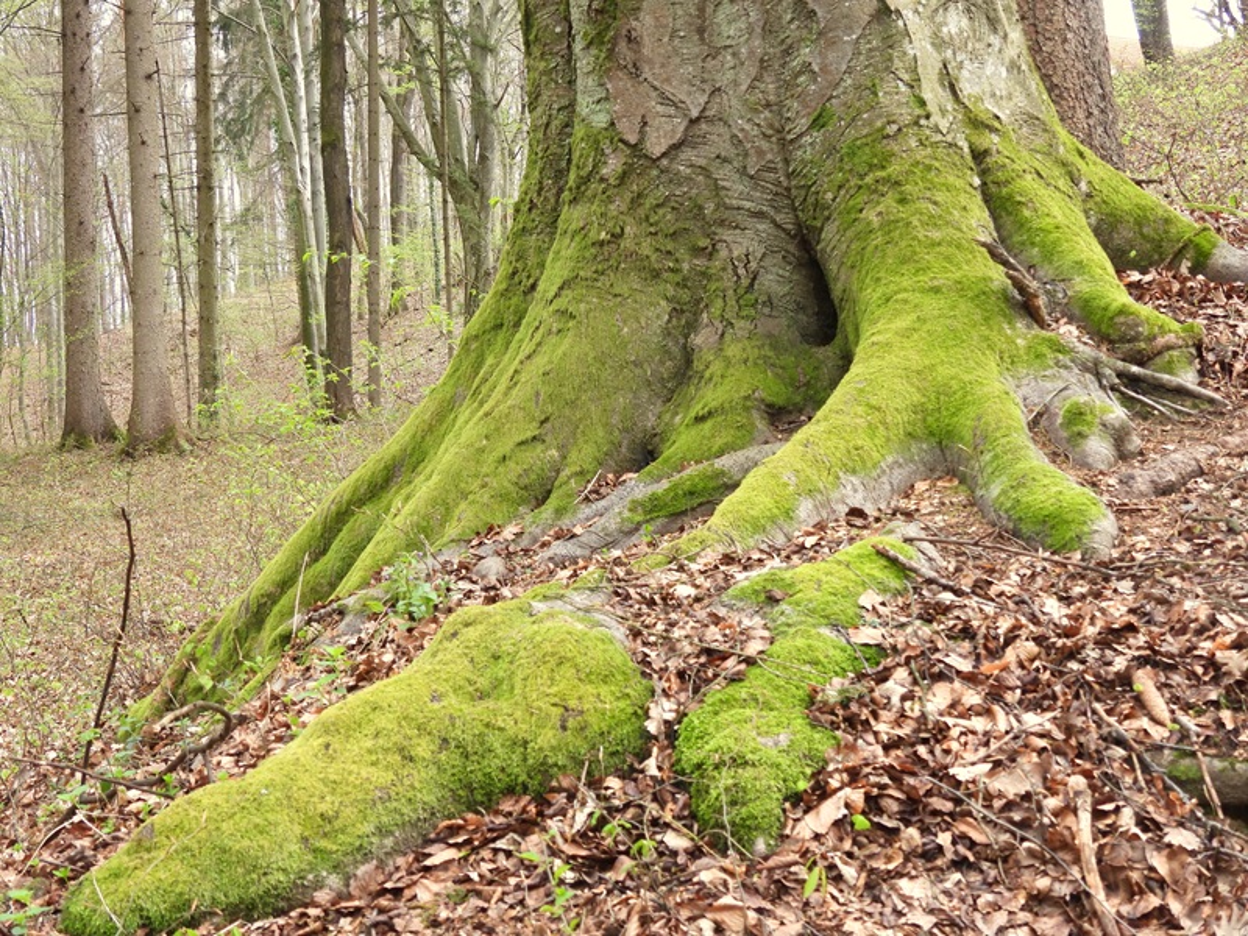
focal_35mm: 50
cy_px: 468
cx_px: 624
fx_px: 1803
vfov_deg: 29.1
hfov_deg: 38.2
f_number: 3.5
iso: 100
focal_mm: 8.9
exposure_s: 1/100
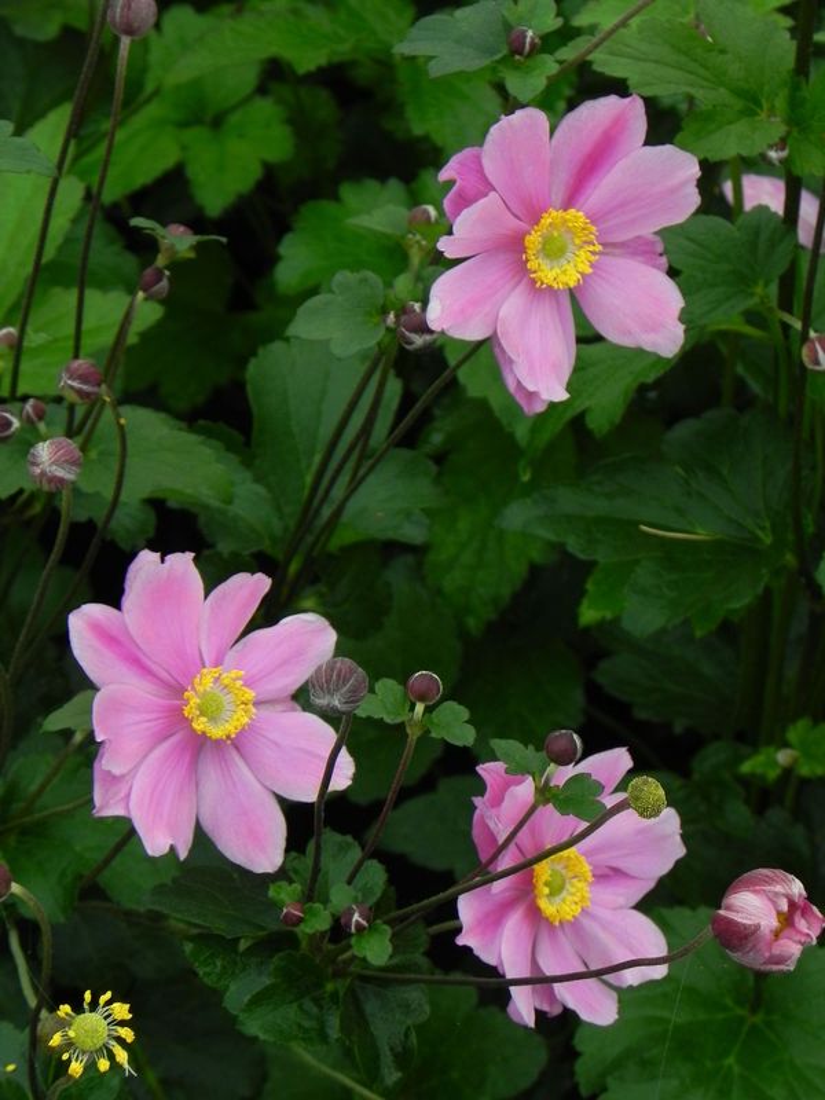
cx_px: 412
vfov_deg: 10.7
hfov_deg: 8.1
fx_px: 5847
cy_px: 550
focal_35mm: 184
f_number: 5
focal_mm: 32.7
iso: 160
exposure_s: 1/80
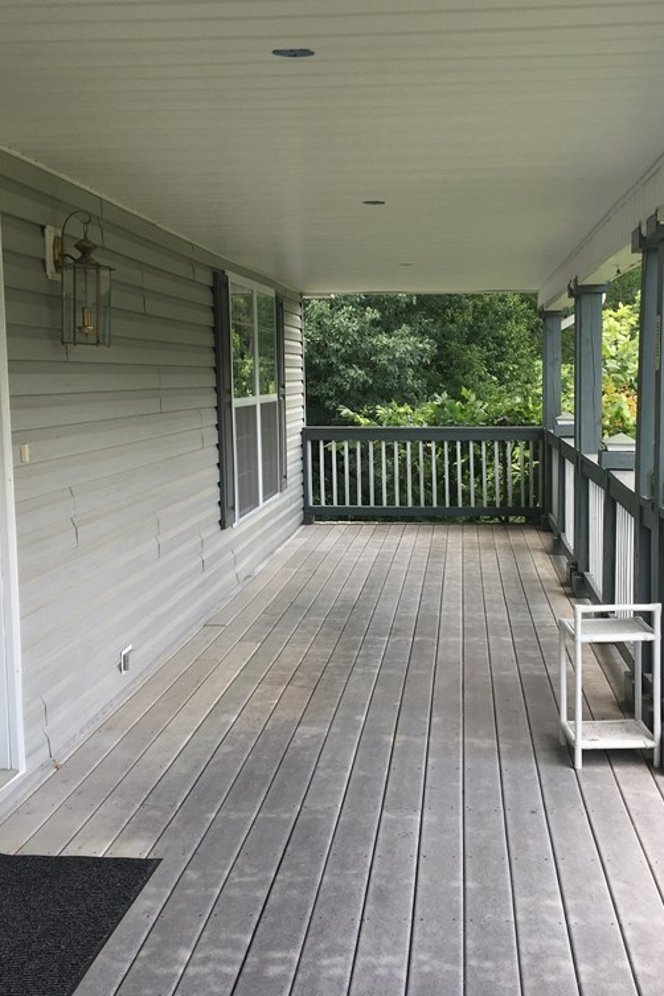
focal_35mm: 41
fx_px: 1134
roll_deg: +0.9
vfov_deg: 47.4
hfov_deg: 32.6
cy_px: 495
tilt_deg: -5.8
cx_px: 388
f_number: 2.2
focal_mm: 4.15
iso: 25
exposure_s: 1/236
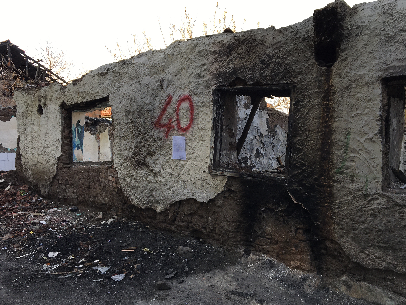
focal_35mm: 32
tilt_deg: +2.0
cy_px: 150
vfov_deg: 44.2
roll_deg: +0.9
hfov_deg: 56.7
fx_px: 375
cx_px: 220
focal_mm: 4.15
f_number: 2.2
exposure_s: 1/386
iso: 25
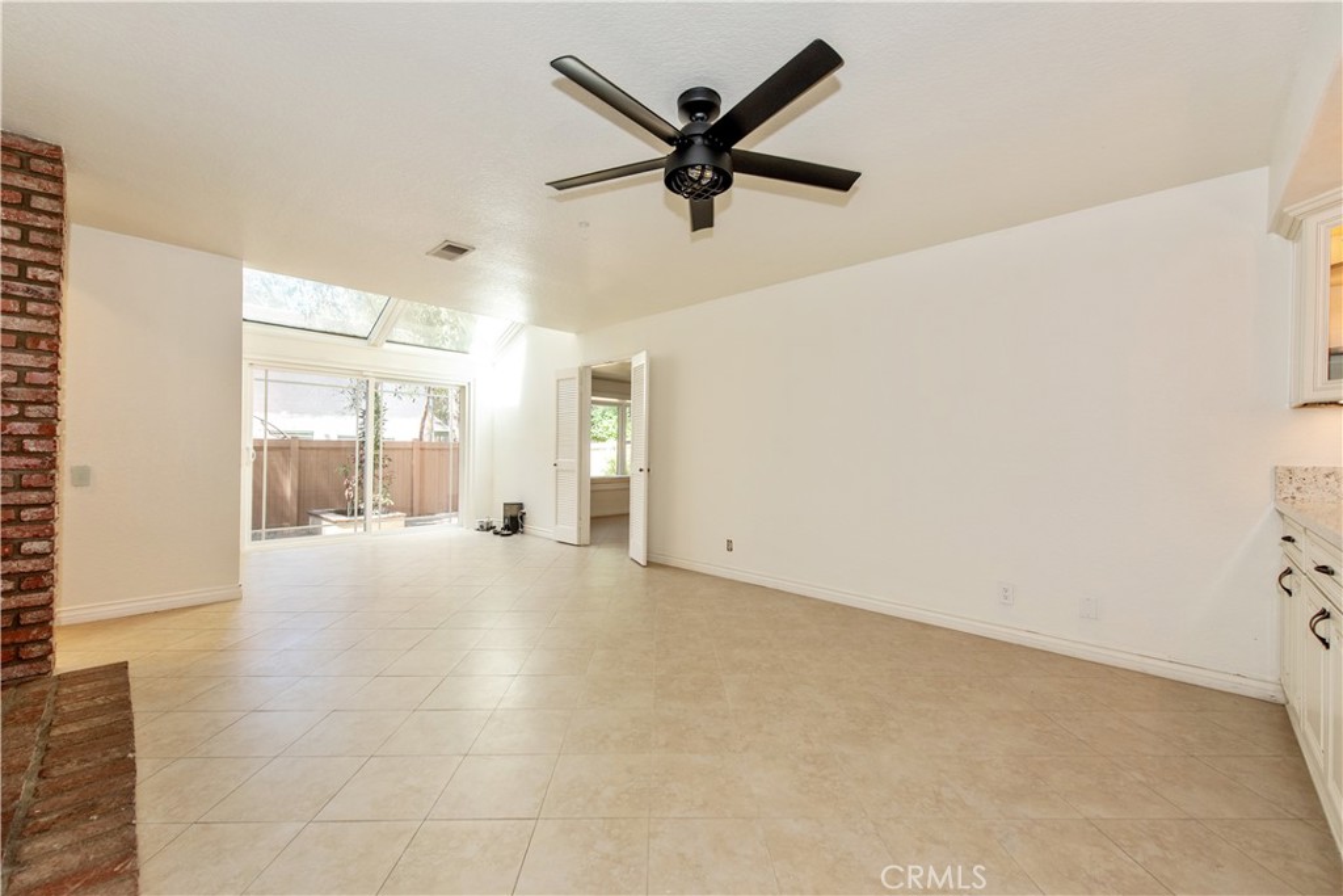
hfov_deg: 104.2
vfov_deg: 81.2
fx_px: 522
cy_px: 448
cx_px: 672
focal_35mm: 14
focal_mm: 14
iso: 640
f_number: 5.6
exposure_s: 1/125
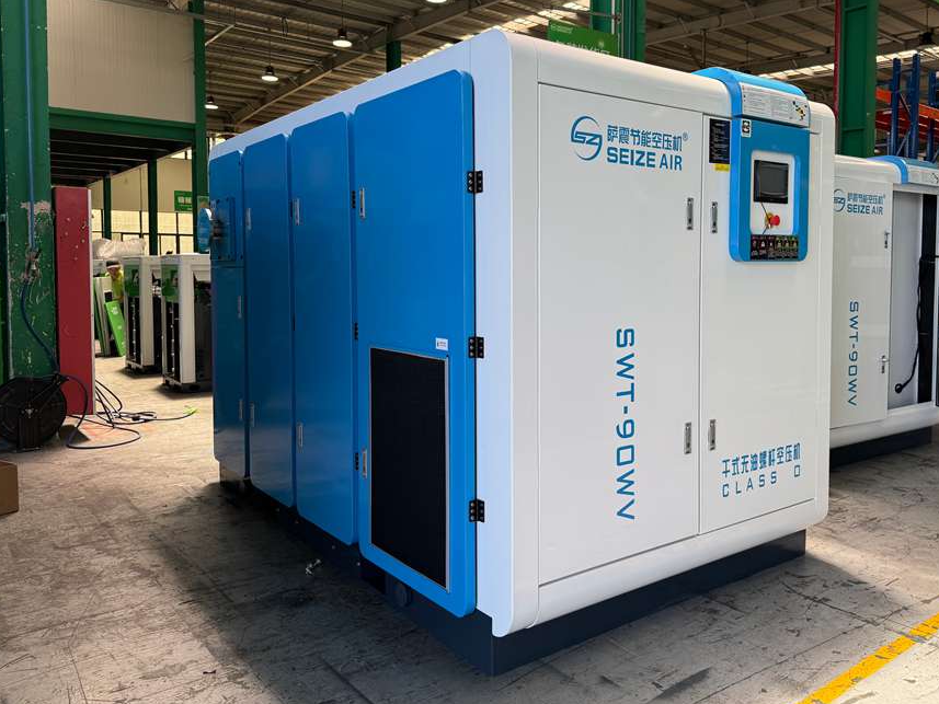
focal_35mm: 28
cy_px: 303
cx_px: 520
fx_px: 760
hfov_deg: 63.3
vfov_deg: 49.6
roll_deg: +1.2
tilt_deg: -3.0
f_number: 1.78
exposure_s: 1/280
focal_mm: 6.76
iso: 80
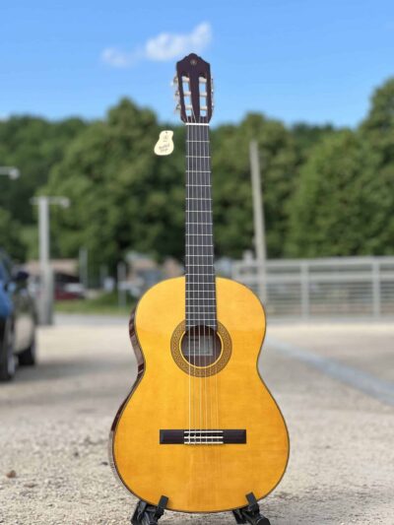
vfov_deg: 25.3
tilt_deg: +2.3
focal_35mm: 77
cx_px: 197
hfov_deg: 19.1
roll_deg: +1.4
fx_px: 1168
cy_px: 262
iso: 32
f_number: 2.8
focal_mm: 9
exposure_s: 1/392
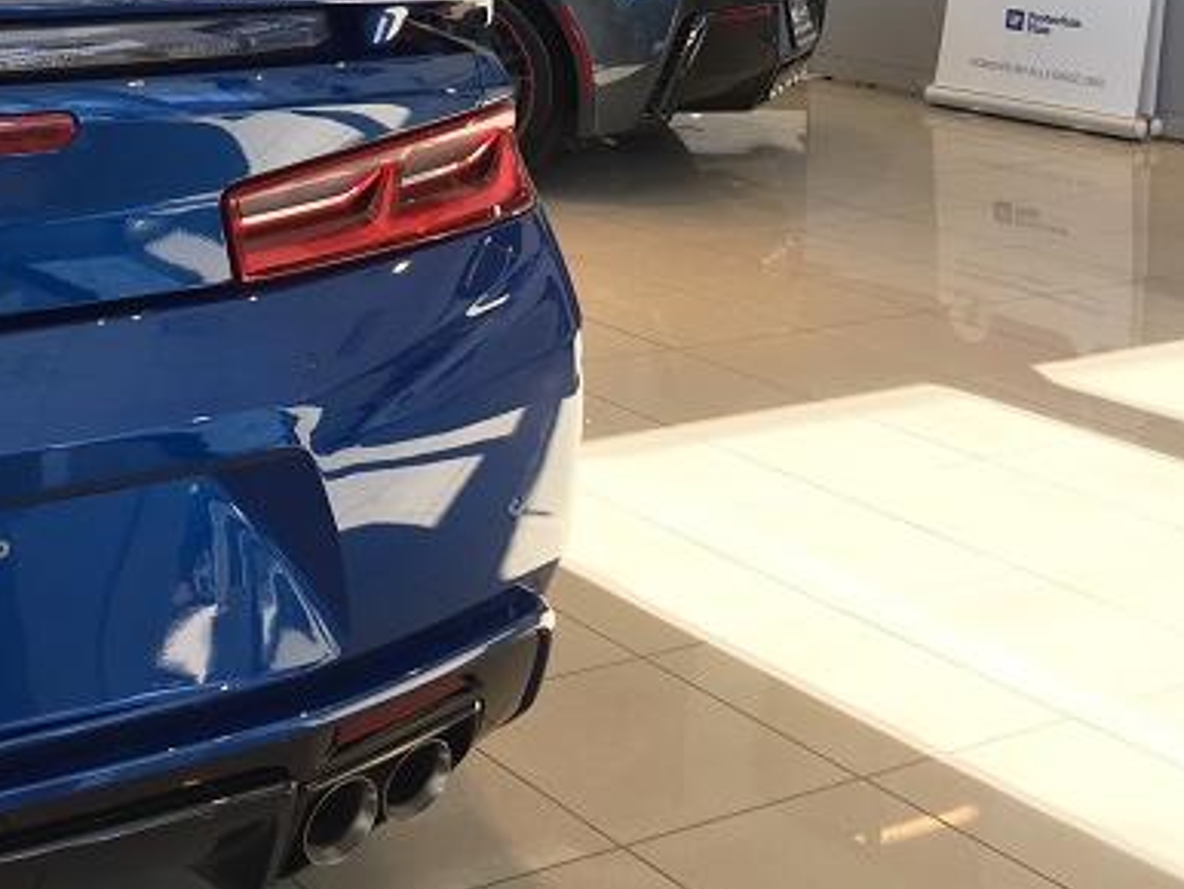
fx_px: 2054
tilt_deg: -6.2
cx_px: 67
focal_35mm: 60
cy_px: -6
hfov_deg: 30.4
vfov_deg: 23.4
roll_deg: -1.3
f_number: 2.2
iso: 32
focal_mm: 4.15
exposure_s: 1/130
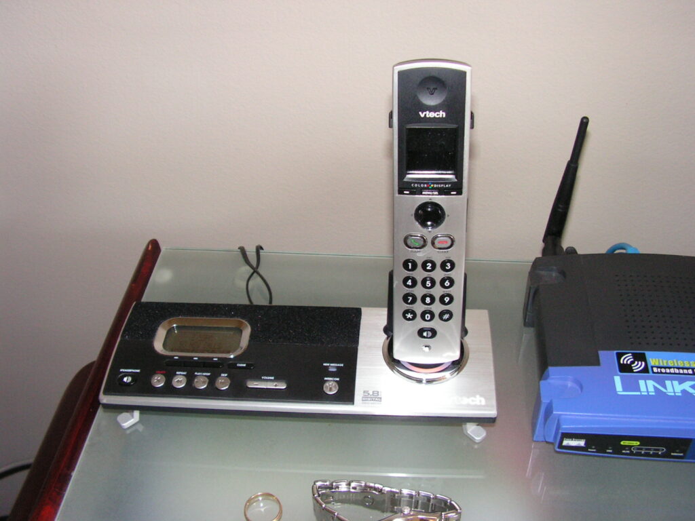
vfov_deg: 37.7
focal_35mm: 38
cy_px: 260
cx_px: 348
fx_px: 763
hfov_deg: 49.0
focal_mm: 6.4
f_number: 3.2
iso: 200
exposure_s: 1/40
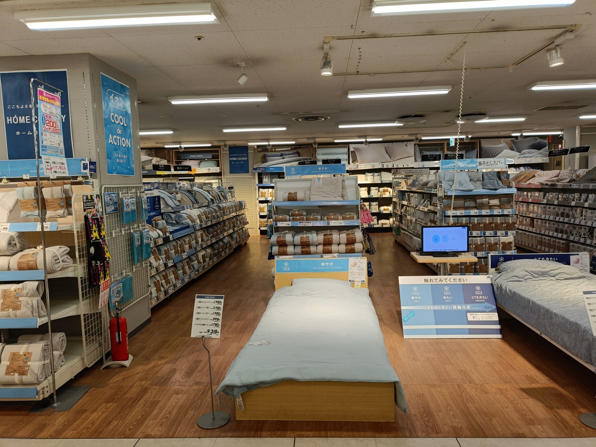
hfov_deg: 69.4
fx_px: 430
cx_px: 298
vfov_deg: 54.9
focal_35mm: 25
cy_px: 224
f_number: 1.7
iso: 125
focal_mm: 4.7
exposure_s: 1/50
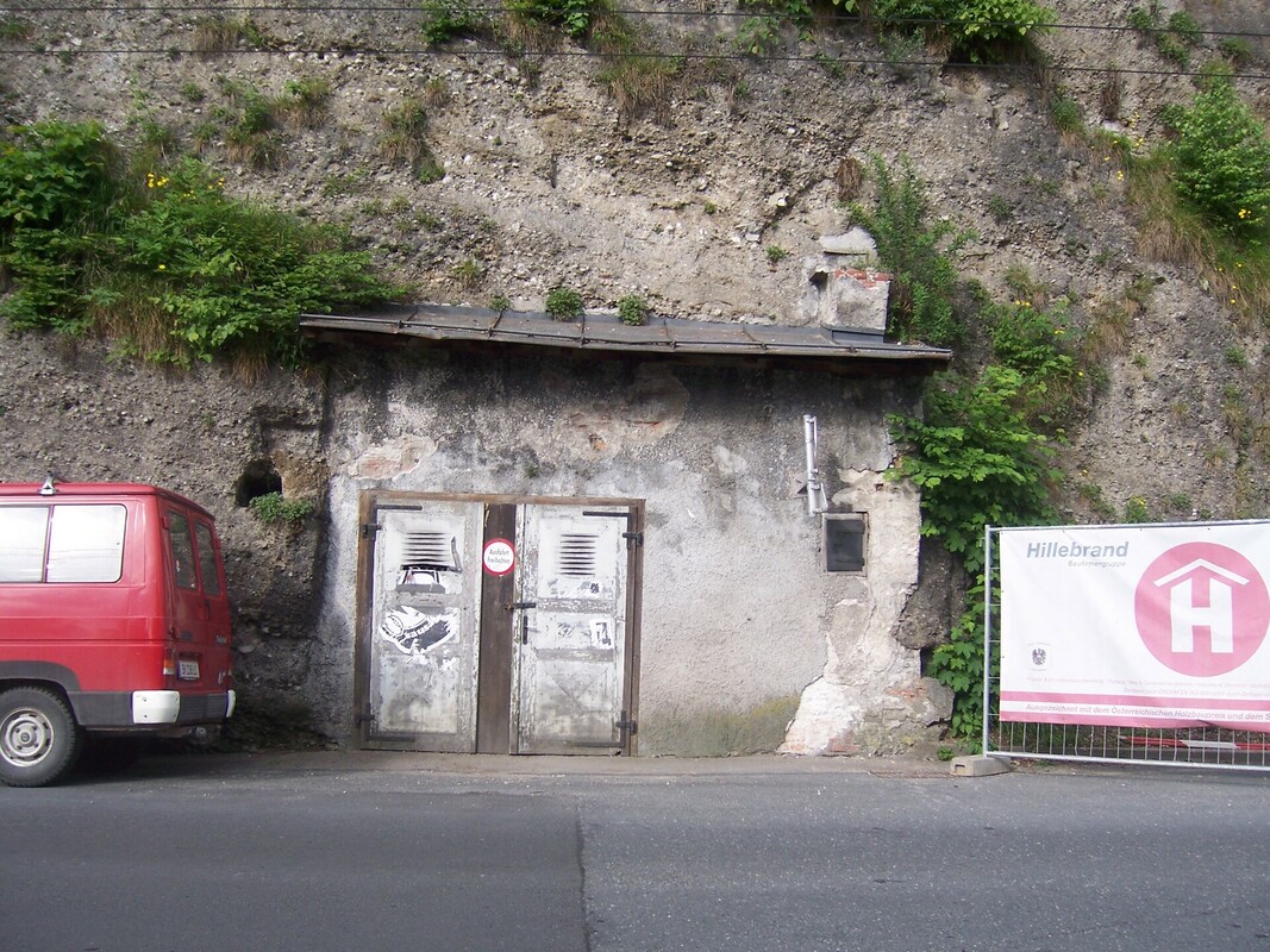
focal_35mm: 36
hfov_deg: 51.4
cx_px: 635
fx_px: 1321
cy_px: 476
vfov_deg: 39.6
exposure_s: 1/640
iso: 80
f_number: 2.8
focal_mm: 6.2
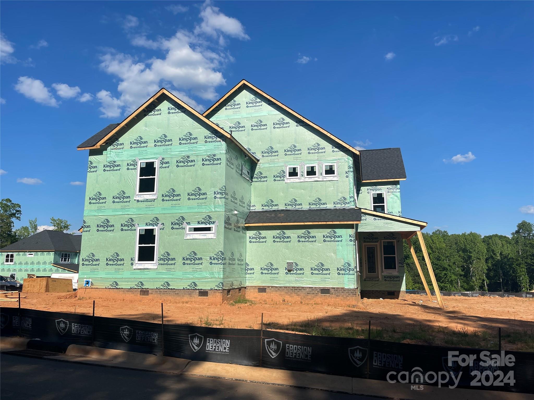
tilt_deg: +8.9
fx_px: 386
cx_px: 267
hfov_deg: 69.4
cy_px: 200
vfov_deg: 54.9
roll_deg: -0.9
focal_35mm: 25
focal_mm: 5.1
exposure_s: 1/6579
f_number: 1.6
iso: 32
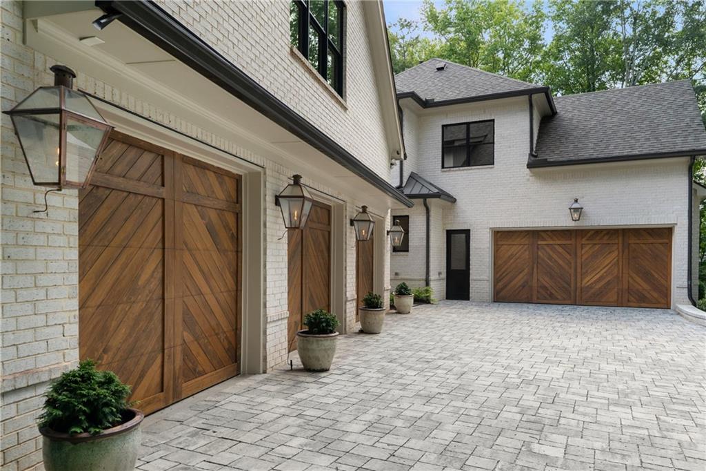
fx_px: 480
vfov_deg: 52.2
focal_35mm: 24
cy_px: 236
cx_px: 353
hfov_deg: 72.6
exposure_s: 1/1000
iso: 1250
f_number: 6.3
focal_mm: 24.5
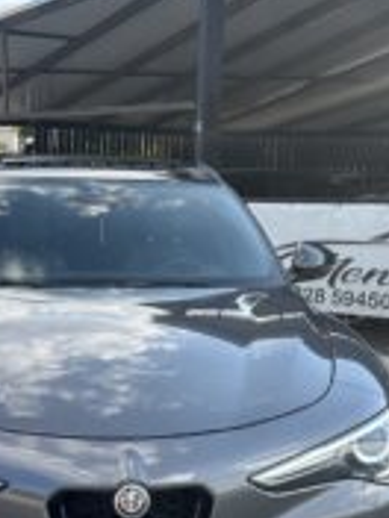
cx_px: 150
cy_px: 390
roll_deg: -1.6
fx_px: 764
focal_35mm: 51
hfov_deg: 28.5
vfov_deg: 36.6
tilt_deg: -13.5
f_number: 1.78
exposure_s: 1/1198
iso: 80
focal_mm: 6.86
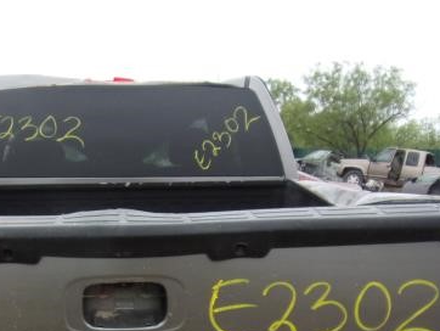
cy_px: 313
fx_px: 674
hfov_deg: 35.5
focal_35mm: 53
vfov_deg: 26.4
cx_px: 124
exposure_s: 1/100
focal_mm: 4.3
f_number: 3.3
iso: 80
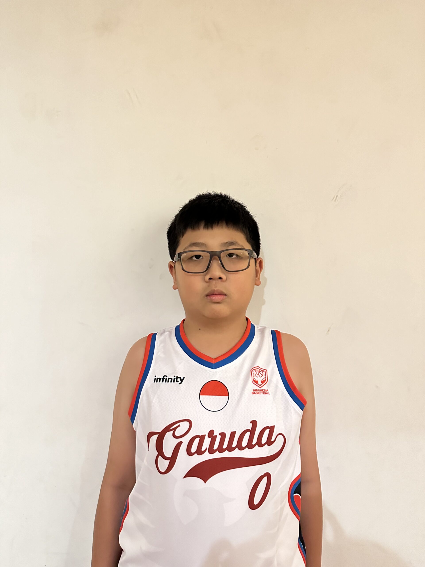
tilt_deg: +2.0
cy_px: 284
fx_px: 393
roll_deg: -1.1
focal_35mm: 24
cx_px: 212
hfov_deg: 56.8
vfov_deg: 71.6
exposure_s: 1/25
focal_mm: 6.86
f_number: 1.78
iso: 1000
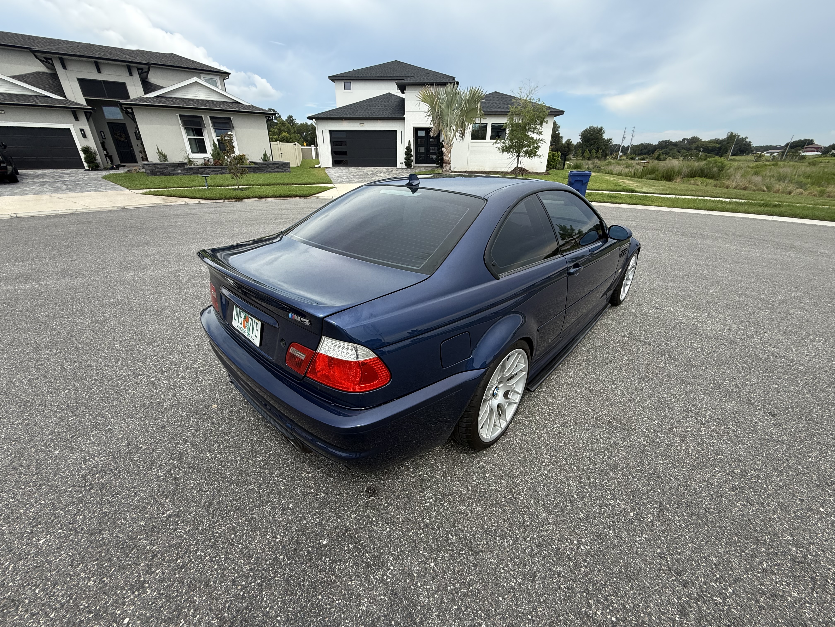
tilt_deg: -24.7
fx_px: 338
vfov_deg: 85.7
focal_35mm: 14
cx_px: 418
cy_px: 314
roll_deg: -1.1
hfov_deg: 102.1
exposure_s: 1/742
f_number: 2.2
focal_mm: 2.22
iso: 50
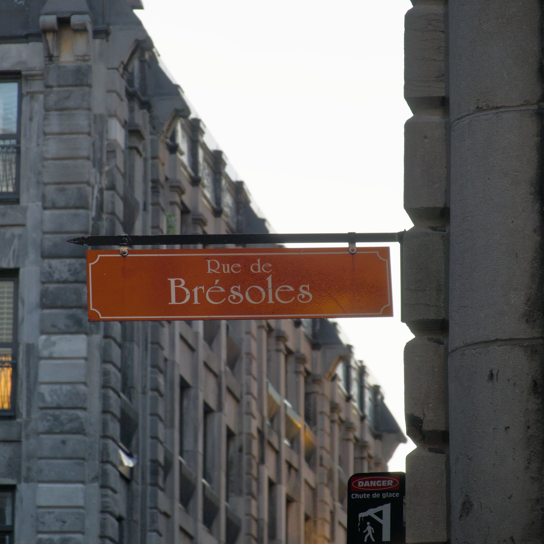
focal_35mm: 255
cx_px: 251
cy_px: 272
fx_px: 4534
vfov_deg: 6.9
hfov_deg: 6.9
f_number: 4.5
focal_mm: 72
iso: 200
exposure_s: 1/200
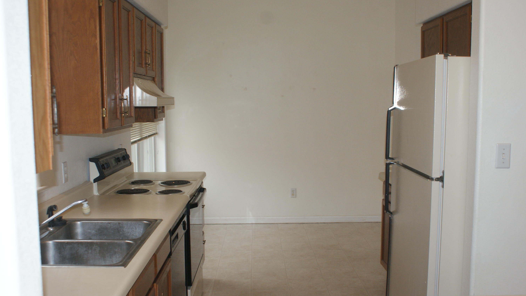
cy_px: 156
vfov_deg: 29.0
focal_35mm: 41
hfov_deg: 49.4
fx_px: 572
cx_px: 263
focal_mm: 26
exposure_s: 1/80
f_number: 5.6
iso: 400
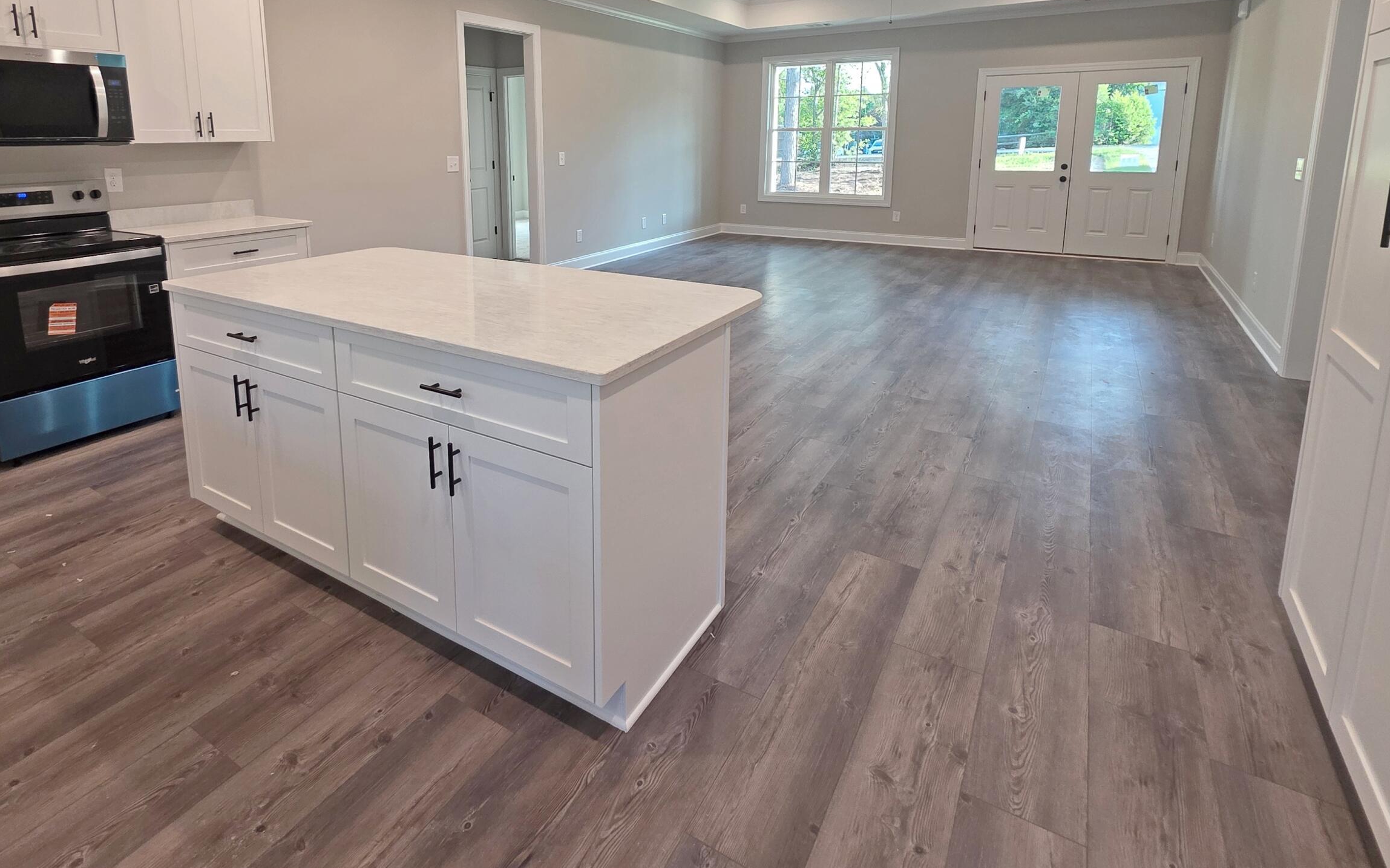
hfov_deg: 90.6
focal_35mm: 18
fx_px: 682
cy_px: 261
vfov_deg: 62.6
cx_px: 607
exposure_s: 1/120
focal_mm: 2.2
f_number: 1.9
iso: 250
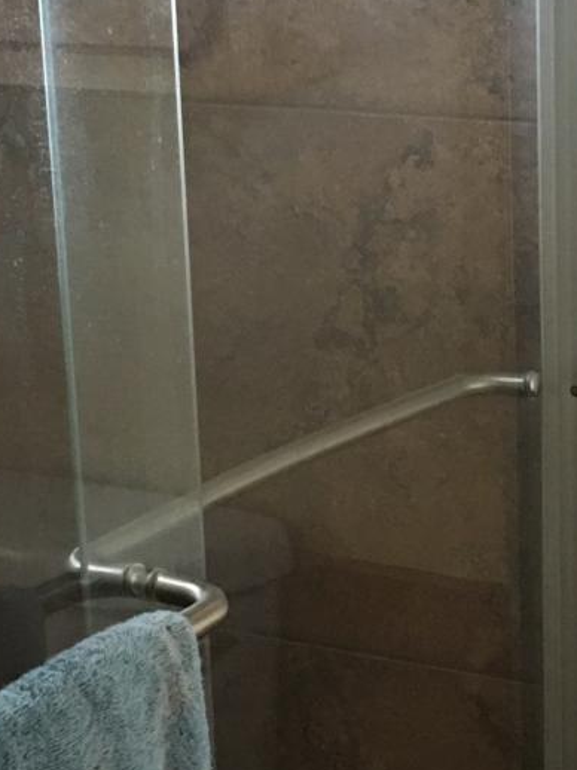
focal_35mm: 112
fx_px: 2491
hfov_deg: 13.2
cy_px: 541
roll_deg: +2.0
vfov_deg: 17.5
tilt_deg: -17.6
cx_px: 404
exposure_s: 1/15
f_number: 2.2
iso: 100
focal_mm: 4.15
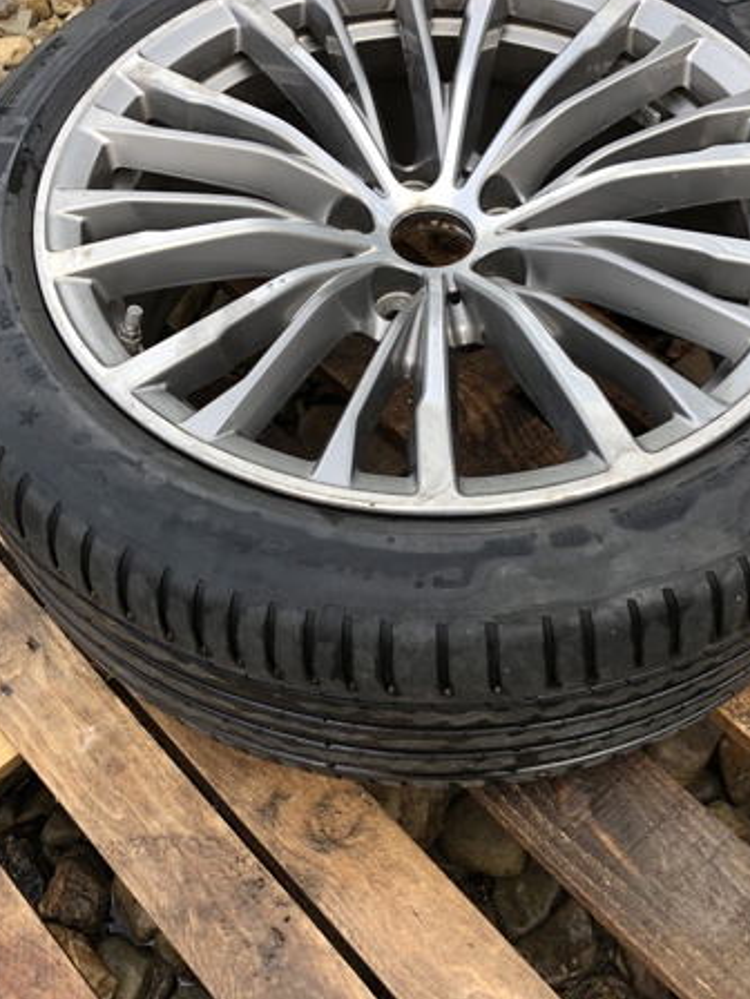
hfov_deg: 36.0
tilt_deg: -56.8
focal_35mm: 40
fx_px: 1156
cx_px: 377
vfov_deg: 46.8
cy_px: 482
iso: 20
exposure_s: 1/245
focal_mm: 4
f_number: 1.8
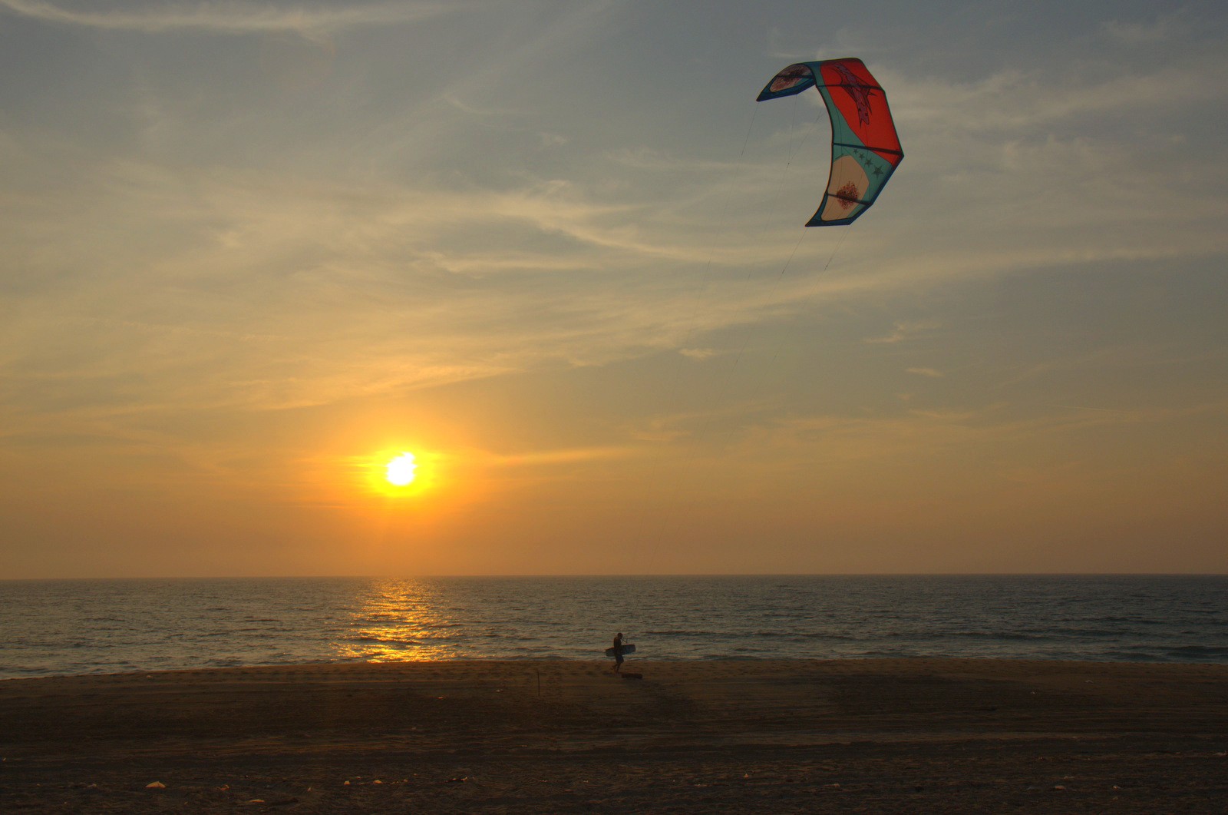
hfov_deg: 49.6
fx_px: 1328
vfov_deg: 34.1
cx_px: 614
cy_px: 408
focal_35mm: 39
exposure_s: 1/640
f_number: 13
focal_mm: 26
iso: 100
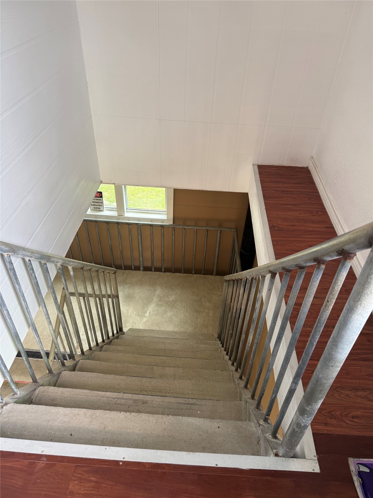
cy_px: 249
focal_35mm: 24
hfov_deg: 56.8
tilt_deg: -38.8
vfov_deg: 71.6
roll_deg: -2.3
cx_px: 186
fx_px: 345
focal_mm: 6.76
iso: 125
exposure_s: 1/121
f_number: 1.78
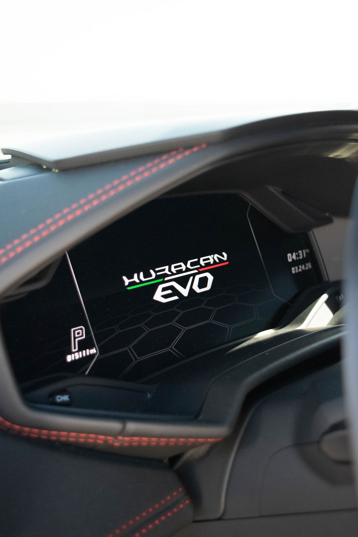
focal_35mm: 54
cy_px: 268
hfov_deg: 25.1
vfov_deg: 36.9
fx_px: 805
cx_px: 179
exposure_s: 1/500
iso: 2800
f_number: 4.8
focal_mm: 36
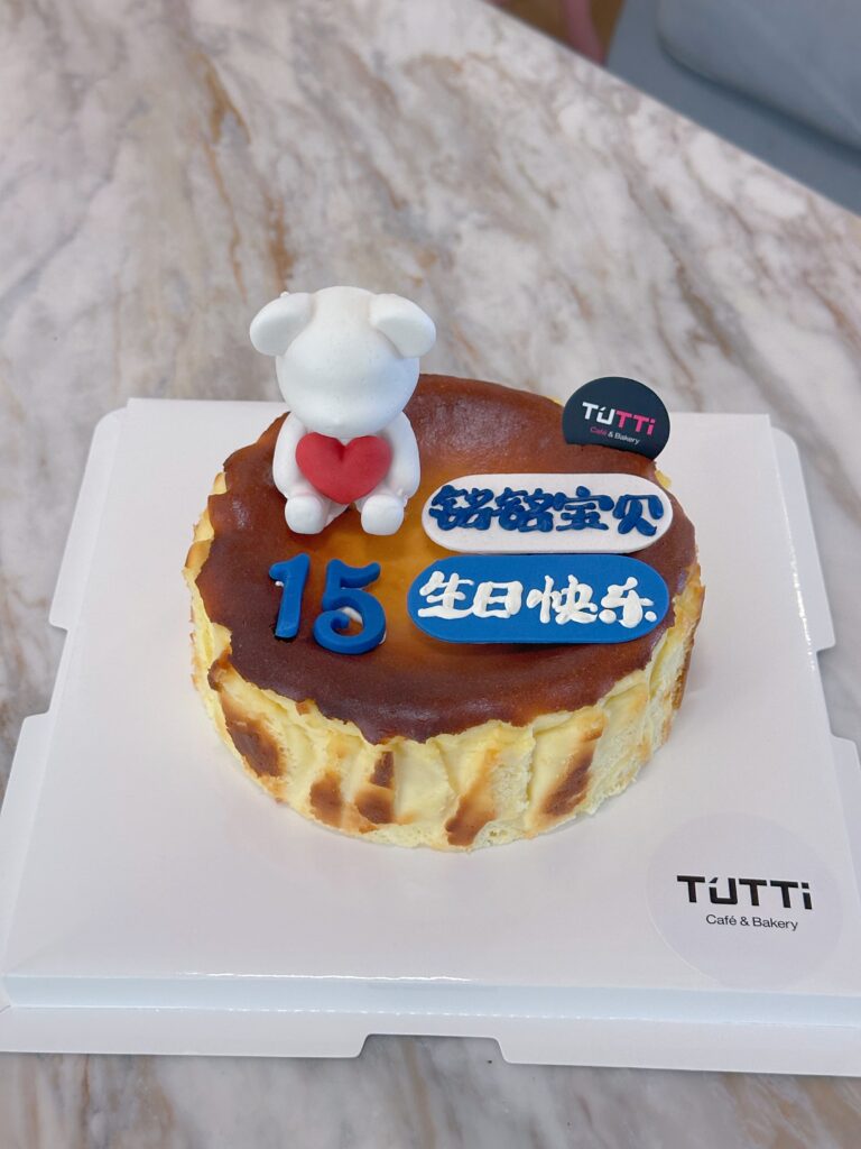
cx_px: 430
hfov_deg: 30.3
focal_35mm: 48
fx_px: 1592
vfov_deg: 39.7
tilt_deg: -46.9
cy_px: 574
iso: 160
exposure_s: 1/50
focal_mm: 6.86
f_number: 1.78
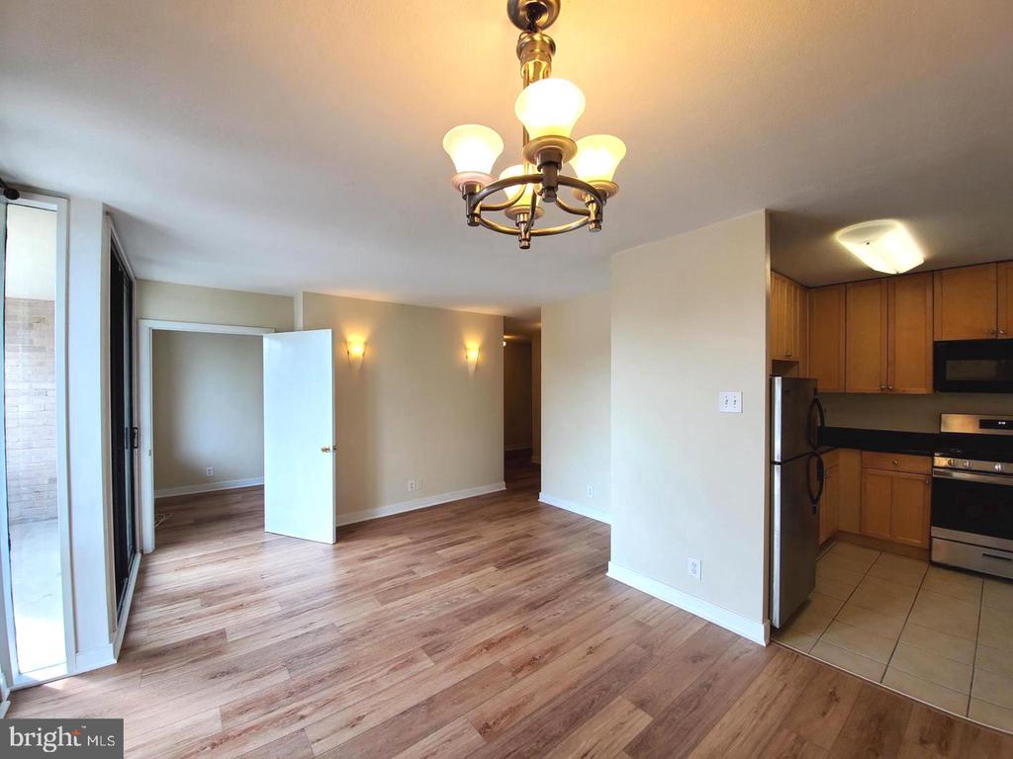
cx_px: 506
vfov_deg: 89.9
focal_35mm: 13
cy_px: 380
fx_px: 380
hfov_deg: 106.2
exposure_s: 1/59
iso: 50
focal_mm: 1.8
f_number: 2.2
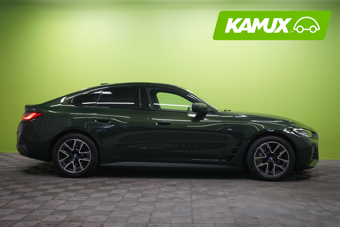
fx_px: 378
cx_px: 170
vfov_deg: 33.4
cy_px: 114
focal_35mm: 40
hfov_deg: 48.5
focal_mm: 40
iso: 1250
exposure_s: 1/25
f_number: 6.3
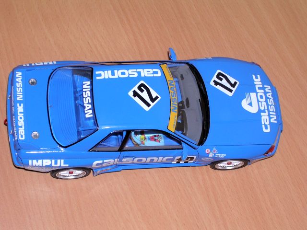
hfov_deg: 19.6
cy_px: 115
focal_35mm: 100
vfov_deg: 14.8
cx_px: 154
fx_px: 887
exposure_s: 1/60.1
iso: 100
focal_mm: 15.2
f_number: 4.5
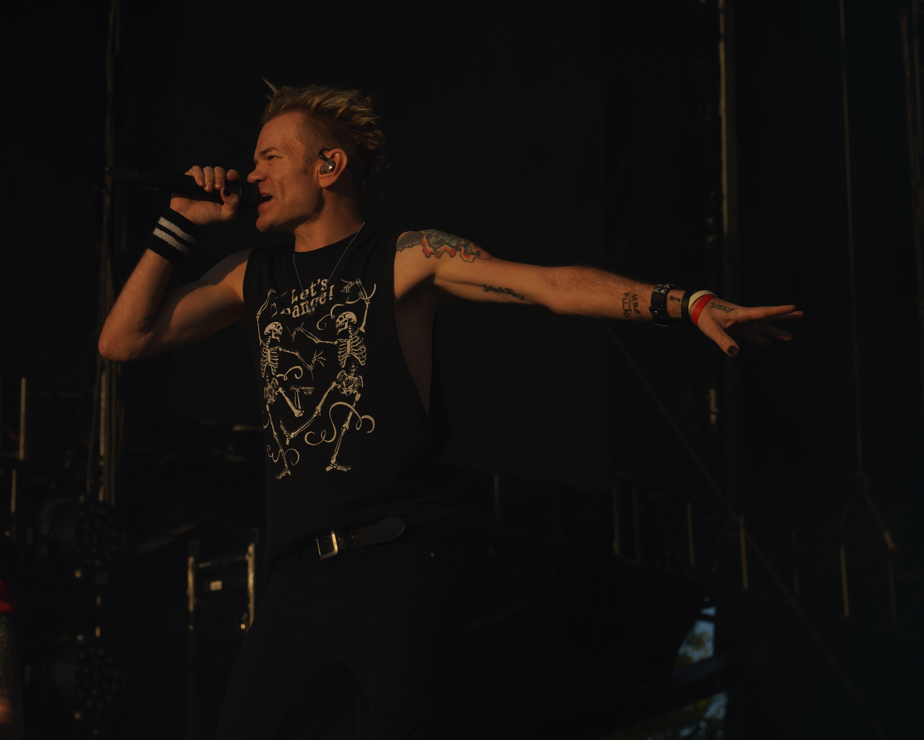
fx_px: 3254
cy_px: 369
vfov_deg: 13.0
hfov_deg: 16.2
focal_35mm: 119
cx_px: 409
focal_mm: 105
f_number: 8
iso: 100
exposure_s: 1/500
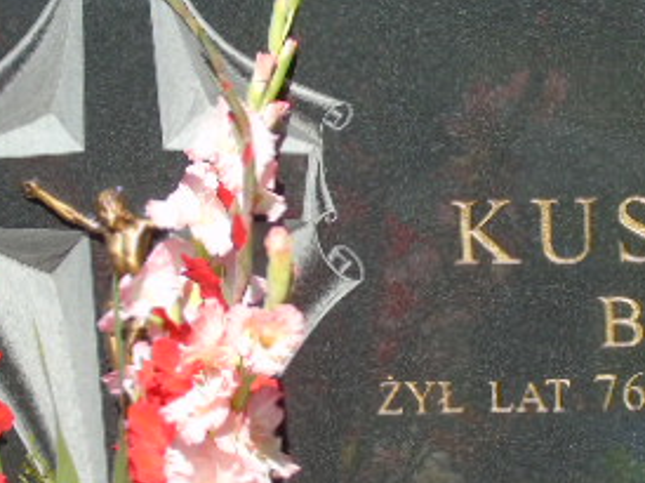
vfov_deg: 5.1
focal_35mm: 290
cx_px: 567
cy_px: 375
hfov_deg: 6.8
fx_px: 5399
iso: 80
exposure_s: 1/320
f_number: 4.6
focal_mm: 22
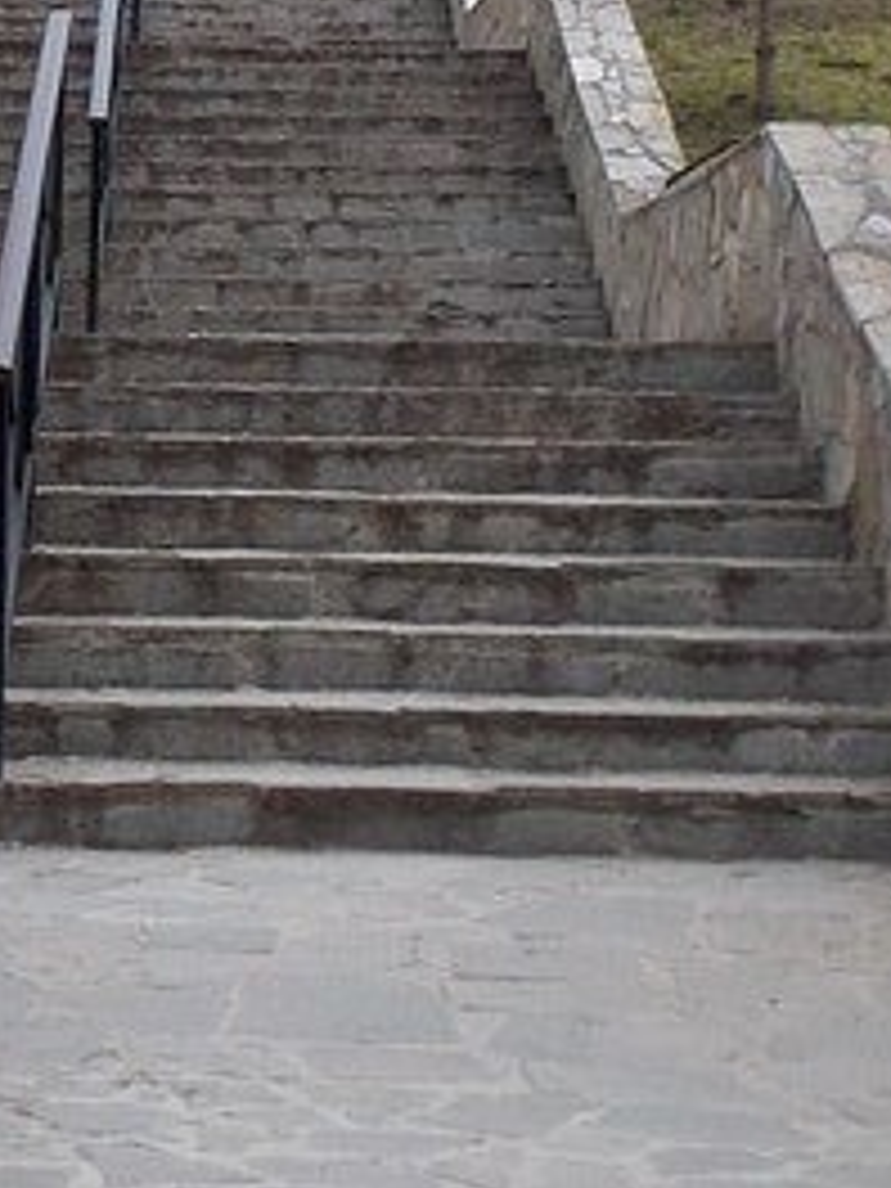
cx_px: 153
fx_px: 3020
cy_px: 122
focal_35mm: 88
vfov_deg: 21.8
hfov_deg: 16.6
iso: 125
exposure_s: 1/250
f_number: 3.3
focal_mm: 4.1
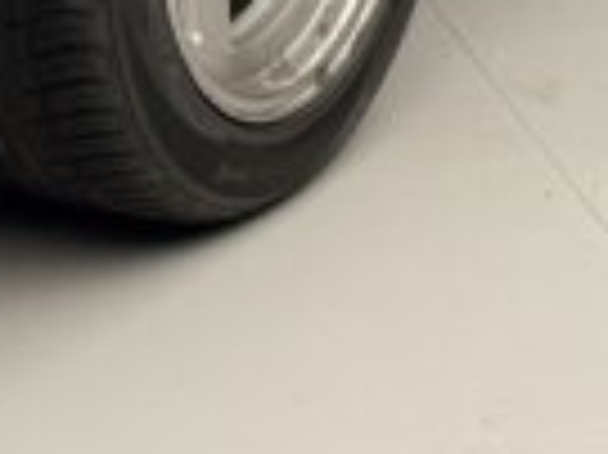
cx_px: 149
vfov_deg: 6.3
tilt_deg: -12.7
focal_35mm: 227
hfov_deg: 8.7
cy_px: -553
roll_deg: +0.5
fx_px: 3984
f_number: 1.78
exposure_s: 1/99
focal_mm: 6.76
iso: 160
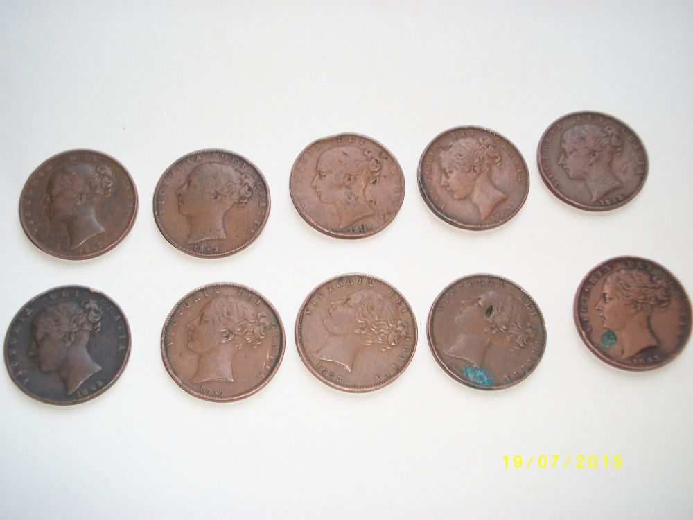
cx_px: 346
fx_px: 781
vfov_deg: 36.8
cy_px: 260
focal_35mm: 39
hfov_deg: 47.9
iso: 193
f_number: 3.2
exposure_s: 1/50.3
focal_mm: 7.1
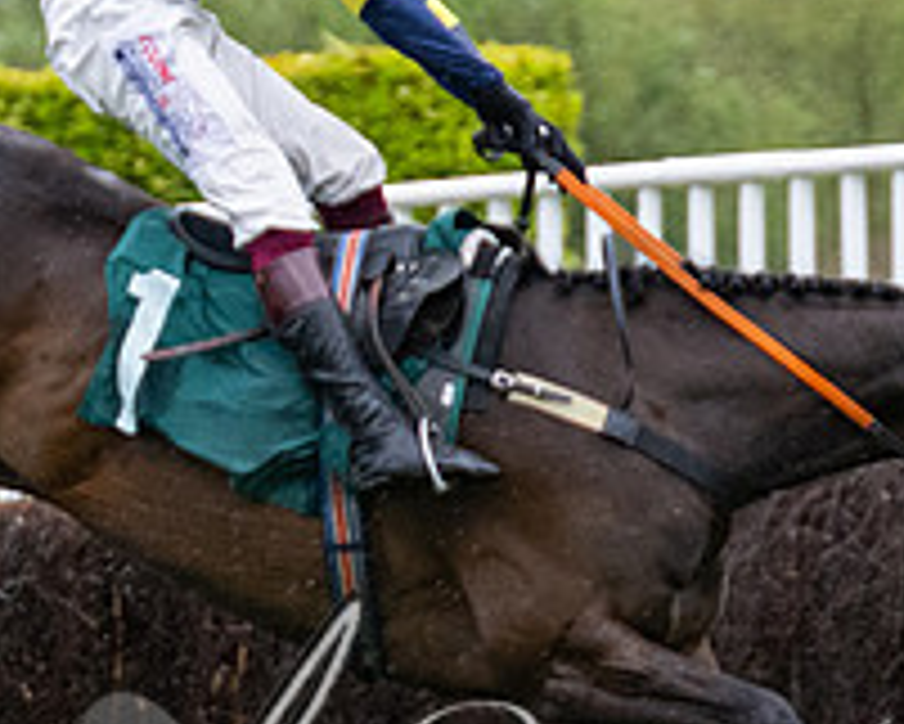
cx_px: 436
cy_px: 632
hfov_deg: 3.1
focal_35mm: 626
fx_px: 16757
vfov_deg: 2.5
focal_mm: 115
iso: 1000
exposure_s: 1/1250
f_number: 4
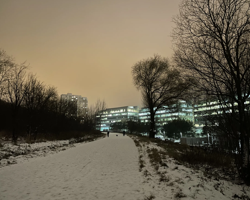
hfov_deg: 62.2
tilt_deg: +11.3
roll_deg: +1.1
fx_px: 207
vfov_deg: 51.5
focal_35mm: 28
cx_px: 133
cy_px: 100
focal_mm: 4.2
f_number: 1.6
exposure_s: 1/8
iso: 500
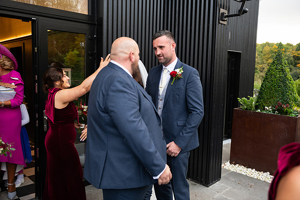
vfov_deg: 41.1
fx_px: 267
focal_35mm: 32
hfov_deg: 58.7
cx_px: 150
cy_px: 100
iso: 320
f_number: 3.5
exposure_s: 1/160
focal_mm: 32
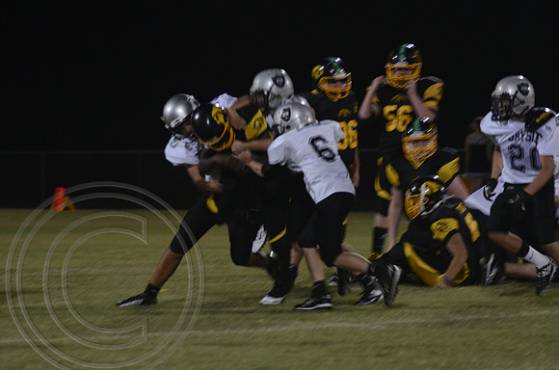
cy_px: 185
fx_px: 4648
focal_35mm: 300
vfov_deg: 4.6
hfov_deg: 6.9
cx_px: 280
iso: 1600
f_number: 5.6
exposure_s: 1/100
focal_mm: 200
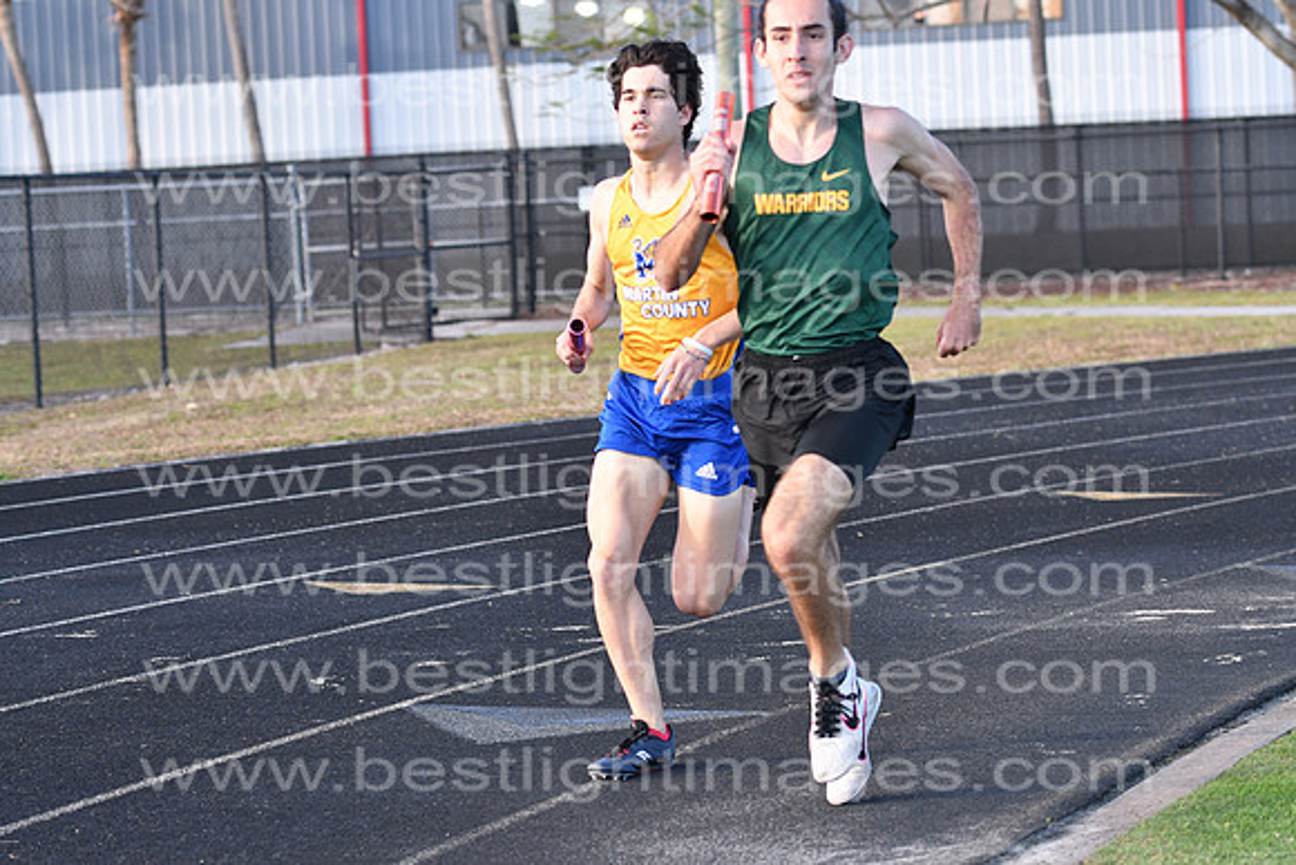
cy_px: 432
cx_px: 648
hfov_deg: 19.5
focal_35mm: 105
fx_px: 3781
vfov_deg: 13.0
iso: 1000
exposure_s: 1/2000
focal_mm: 70
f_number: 4
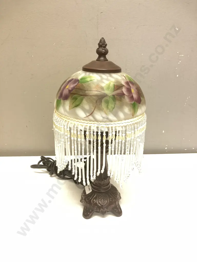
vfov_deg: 63.4
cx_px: 98
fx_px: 212
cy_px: 131
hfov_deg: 49.7
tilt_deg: -21.4
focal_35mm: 28
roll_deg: -1.1
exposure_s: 1/50
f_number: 1.8
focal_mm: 3.99
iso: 200
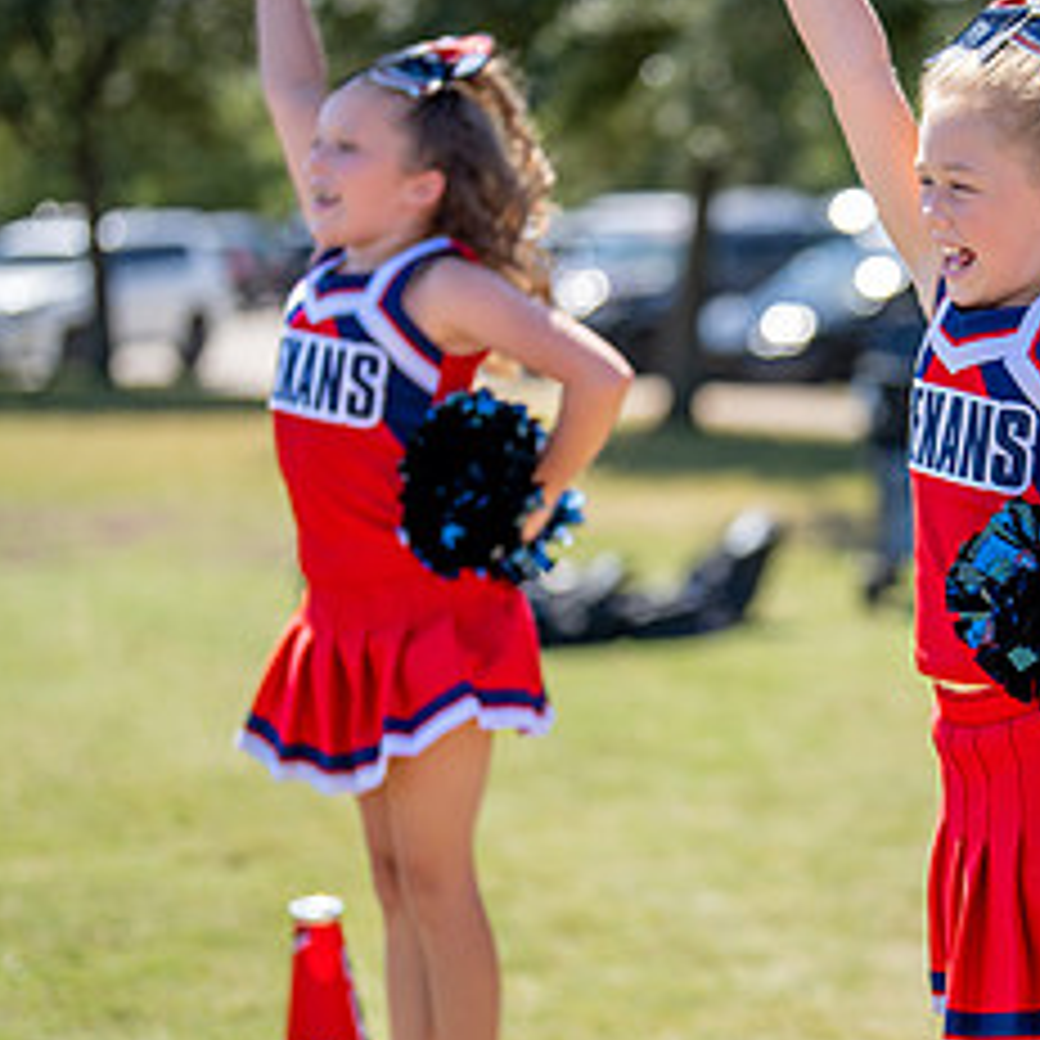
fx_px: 3637
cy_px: 565
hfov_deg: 16.0
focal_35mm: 107
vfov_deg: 16.3
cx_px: 968
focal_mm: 50
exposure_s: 1/8000
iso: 160
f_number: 1.2
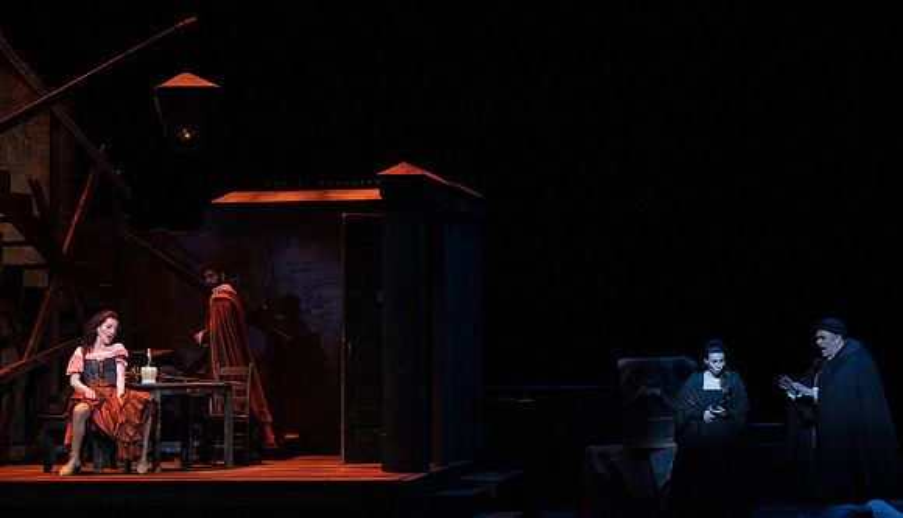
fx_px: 2792
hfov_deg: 18.4
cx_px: 419
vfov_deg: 10.6
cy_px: 221
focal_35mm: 116
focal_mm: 95
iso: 6400
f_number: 6.3
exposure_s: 1/250
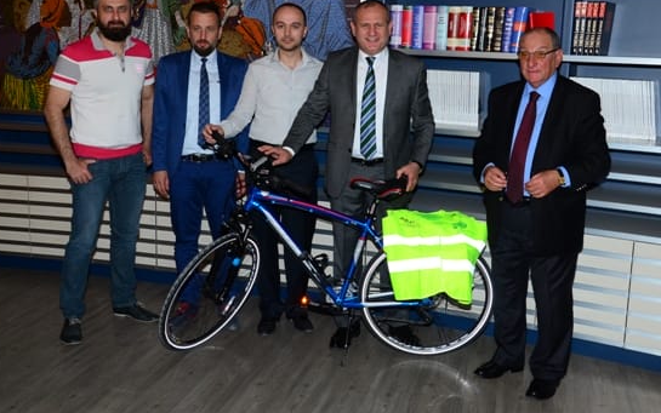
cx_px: 331
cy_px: 167
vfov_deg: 29.8
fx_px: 775
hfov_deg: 46.2
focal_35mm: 43
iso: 400
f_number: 5.6
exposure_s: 1/60
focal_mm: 24
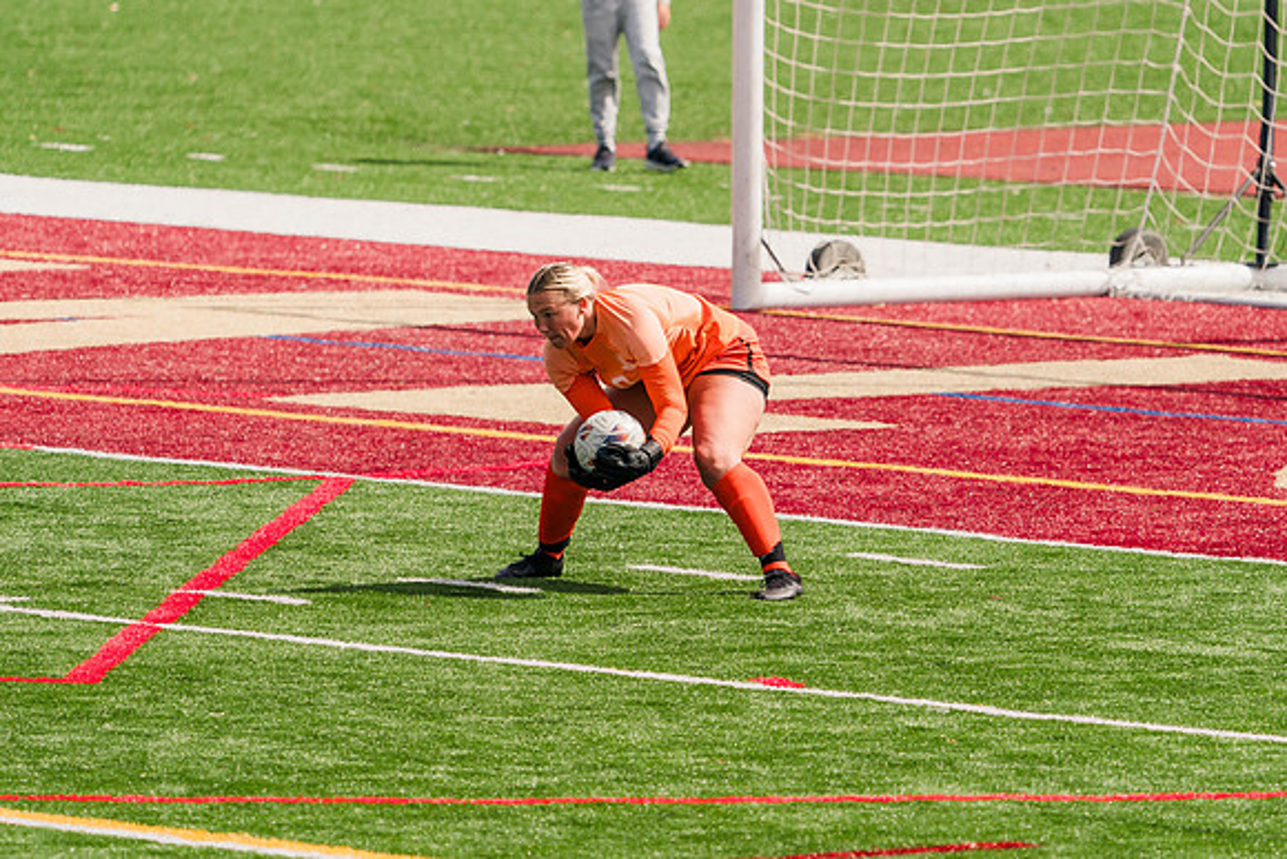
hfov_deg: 3.9
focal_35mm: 535
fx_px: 19115
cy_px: 295
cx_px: 683
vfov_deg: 2.6
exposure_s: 1/1600
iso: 250
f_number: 6.3
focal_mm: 407
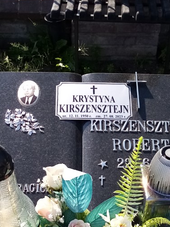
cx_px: 87
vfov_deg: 55.3
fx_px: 216
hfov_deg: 42.9
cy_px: 119
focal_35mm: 33
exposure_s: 1/778
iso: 106
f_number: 1.8
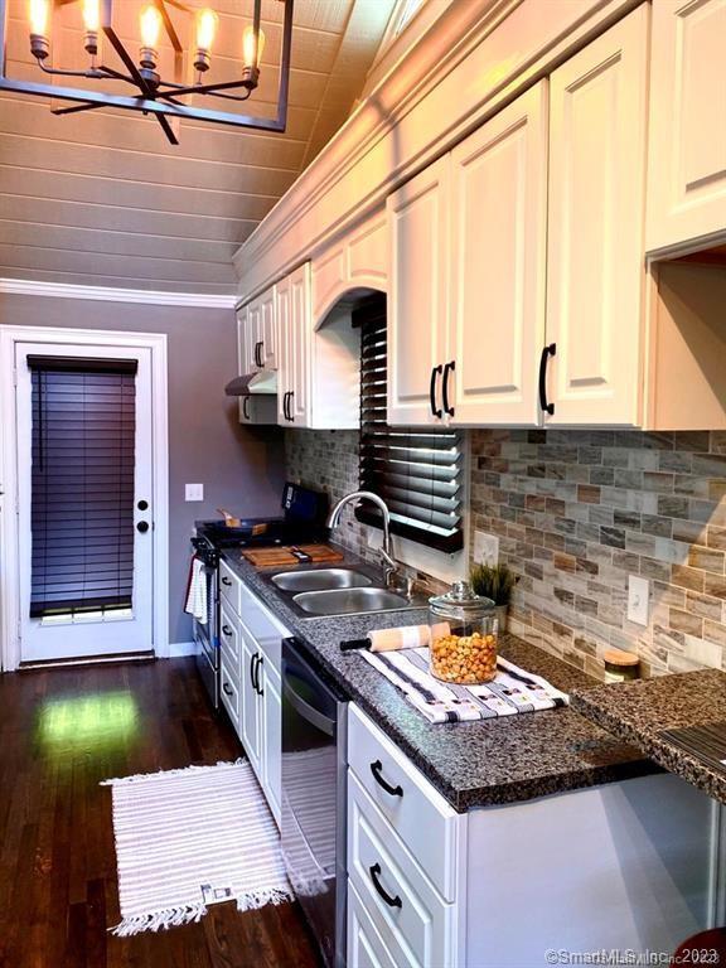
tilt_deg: -2.4
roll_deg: -1.6
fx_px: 727
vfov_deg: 67.3
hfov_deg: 53.1
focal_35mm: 26
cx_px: 363
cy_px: 484
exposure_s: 1/60
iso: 125
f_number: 1.8
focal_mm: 4.25
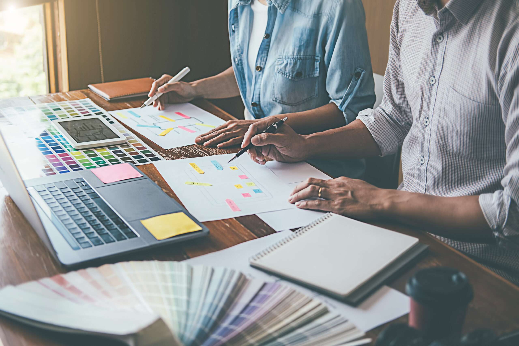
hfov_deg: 37.5
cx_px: 260
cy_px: 173
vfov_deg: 25.5
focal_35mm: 53
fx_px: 764
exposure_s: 1/250
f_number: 2
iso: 160
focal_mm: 35
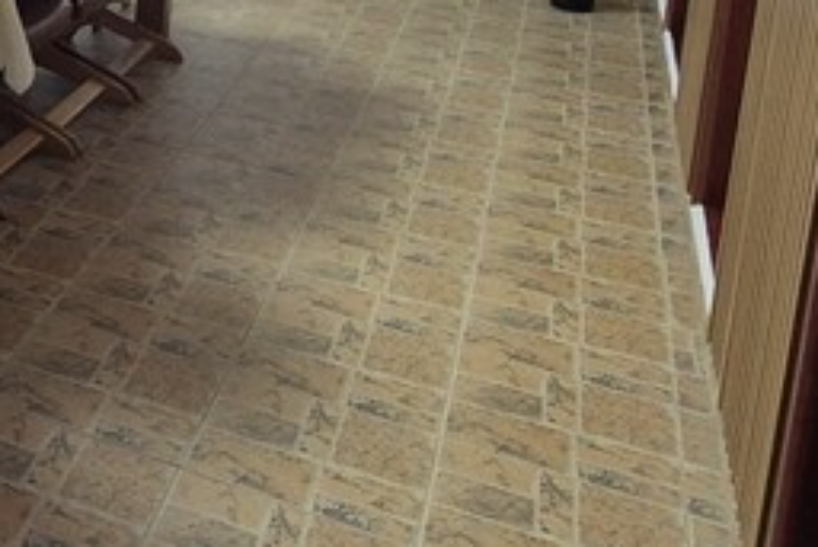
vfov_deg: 22.1
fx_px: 1228
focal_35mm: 54
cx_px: -268
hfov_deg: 29.2
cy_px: -192
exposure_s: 1/50
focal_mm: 2.2
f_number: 2.2
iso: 100
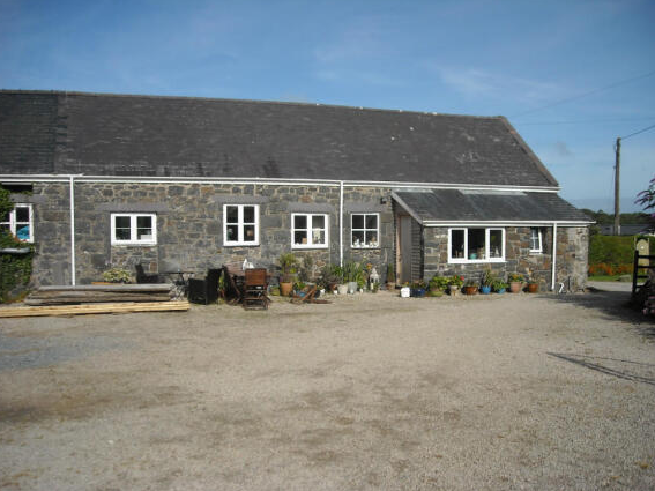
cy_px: 248
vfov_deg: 39.6
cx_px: 321
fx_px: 681
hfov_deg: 51.4
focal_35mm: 36
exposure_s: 1/478
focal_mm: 5.7
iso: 64
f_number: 5.6
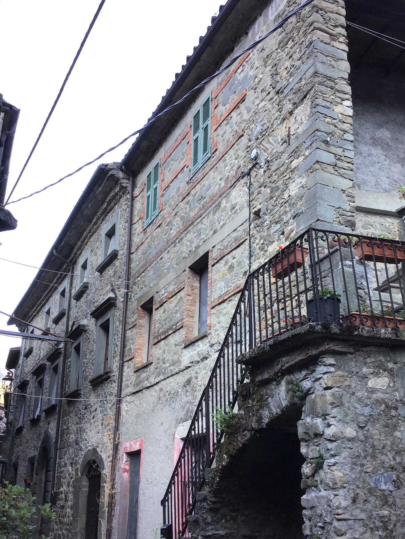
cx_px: 231
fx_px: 593
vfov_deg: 49.0
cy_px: 283
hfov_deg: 37.6
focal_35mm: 38
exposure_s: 1/100
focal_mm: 3.3
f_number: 2.4
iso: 40
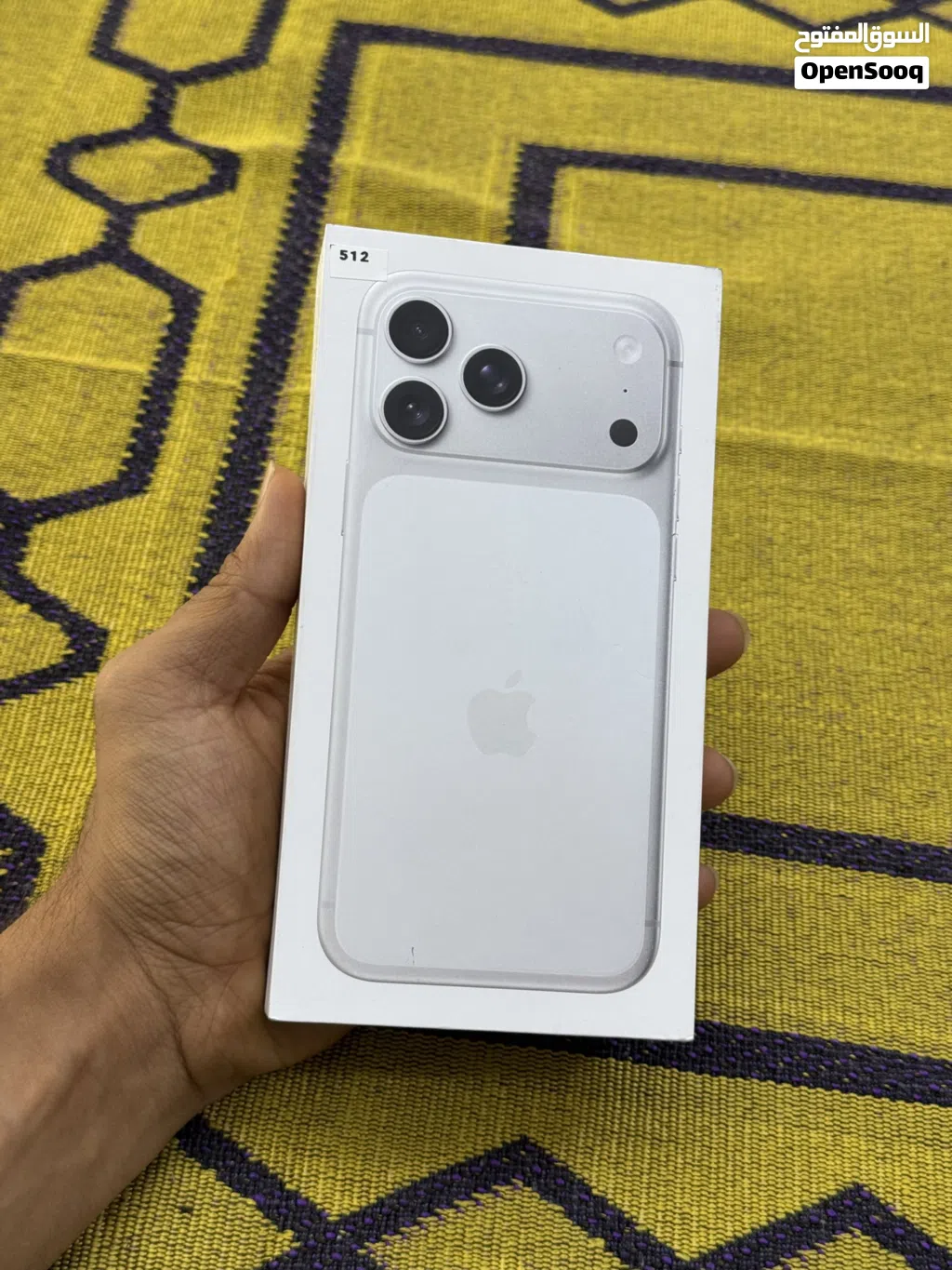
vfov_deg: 39.7
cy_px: 635
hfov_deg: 30.3
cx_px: 476
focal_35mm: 48
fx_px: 1760
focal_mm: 6.76
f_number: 1.78
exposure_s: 1/100
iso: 64
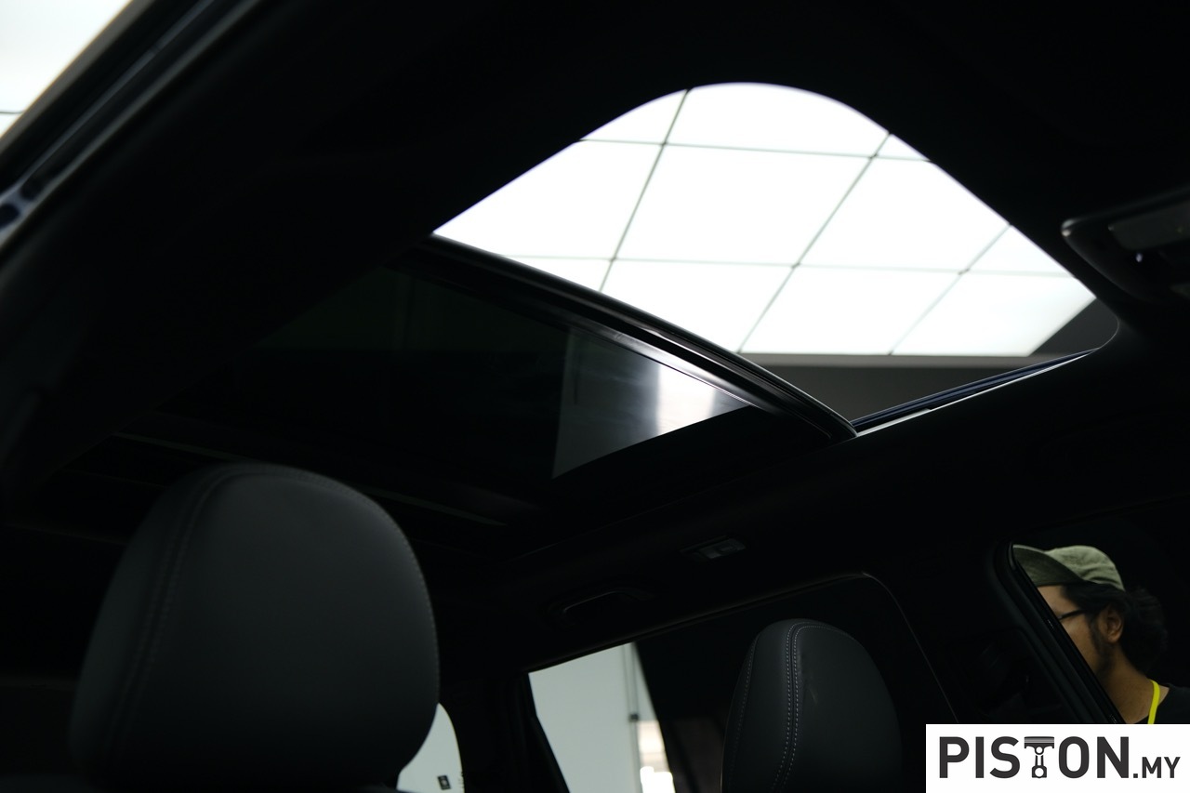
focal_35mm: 35
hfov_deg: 54.4
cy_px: 396
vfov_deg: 37.8
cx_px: 595
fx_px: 1157
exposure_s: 1/160
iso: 500
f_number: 2.2
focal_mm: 23
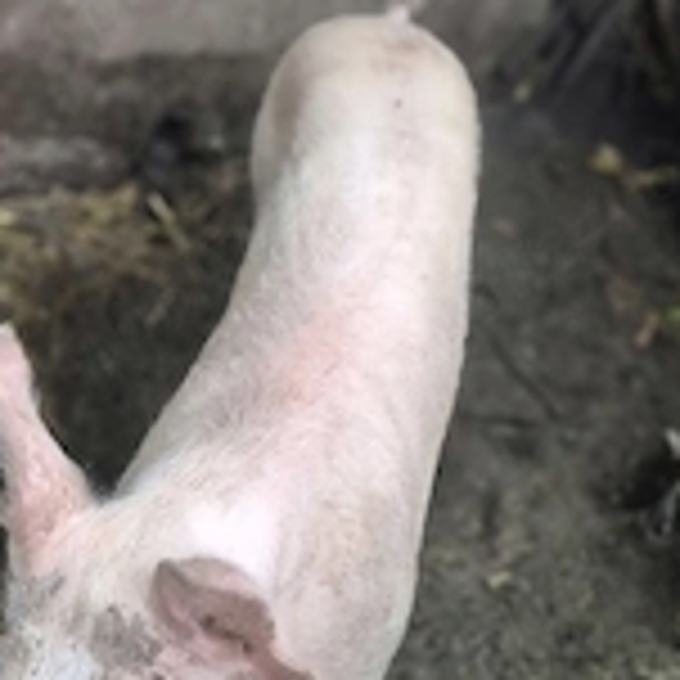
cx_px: 378
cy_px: 342
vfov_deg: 31.6
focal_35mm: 54
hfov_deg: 31.6
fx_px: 1200
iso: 800
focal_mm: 5.4
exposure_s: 1/200
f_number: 1.8
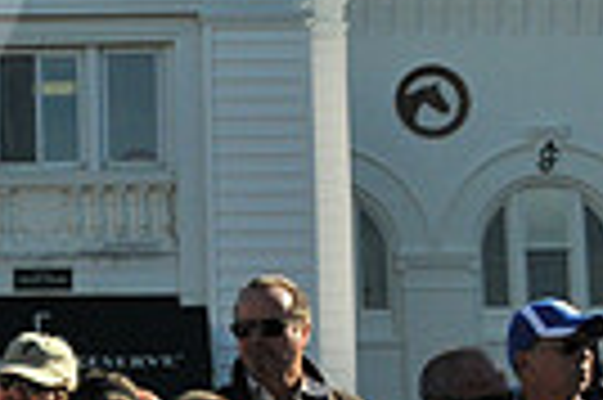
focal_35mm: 182
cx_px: -464
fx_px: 3045
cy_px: -70
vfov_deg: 7.5
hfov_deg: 10.6
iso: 640
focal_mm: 28
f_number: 13
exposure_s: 1/640
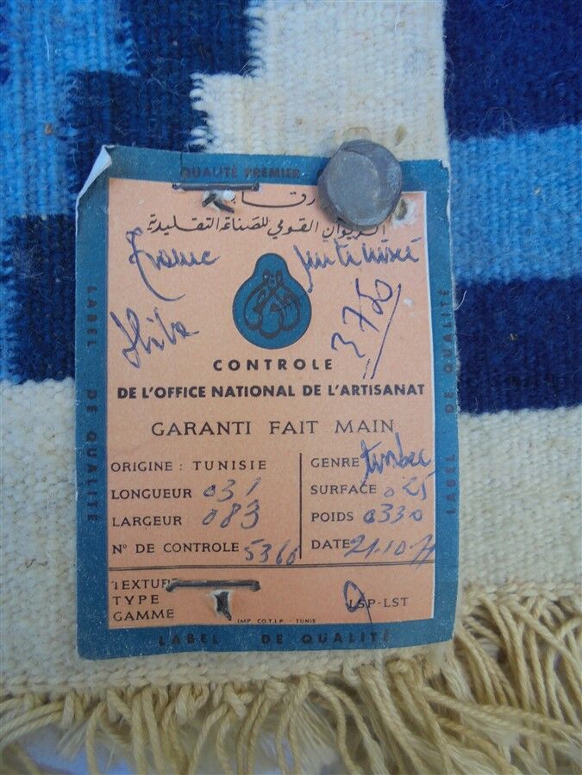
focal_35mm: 26
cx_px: 291
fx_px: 583
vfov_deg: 67.3
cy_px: 388
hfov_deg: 53.1
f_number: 3.5
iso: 100
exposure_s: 1/30
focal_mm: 4.6
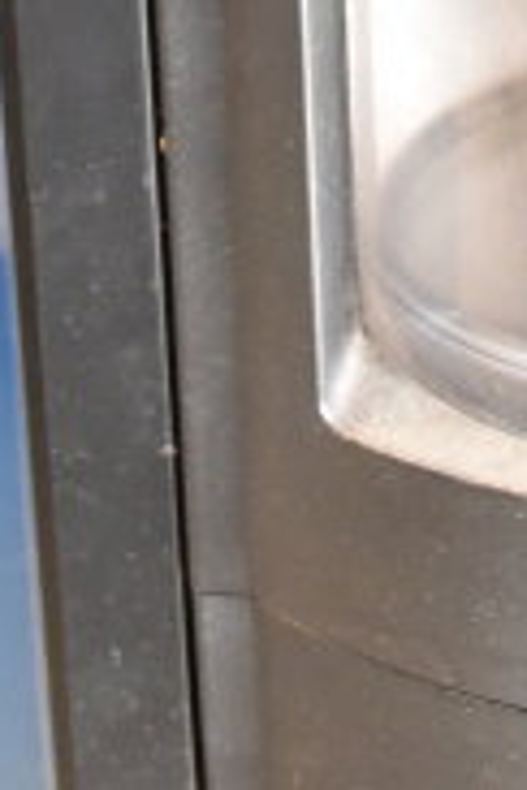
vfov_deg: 12.0
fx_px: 3293
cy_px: -857
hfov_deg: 9.0
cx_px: 644
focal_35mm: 150
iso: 3200
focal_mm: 20
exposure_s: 1/30
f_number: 3.8
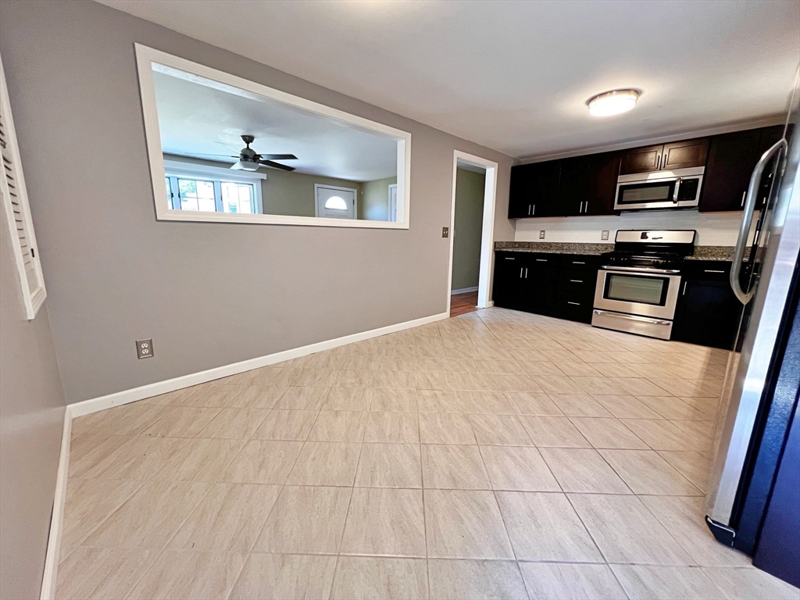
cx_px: 400
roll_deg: -1.0
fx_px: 300
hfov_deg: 106.2
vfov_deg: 89.9
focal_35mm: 13
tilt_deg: -11.3
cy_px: 300
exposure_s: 1/60
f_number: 1.8
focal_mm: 1.57
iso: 160
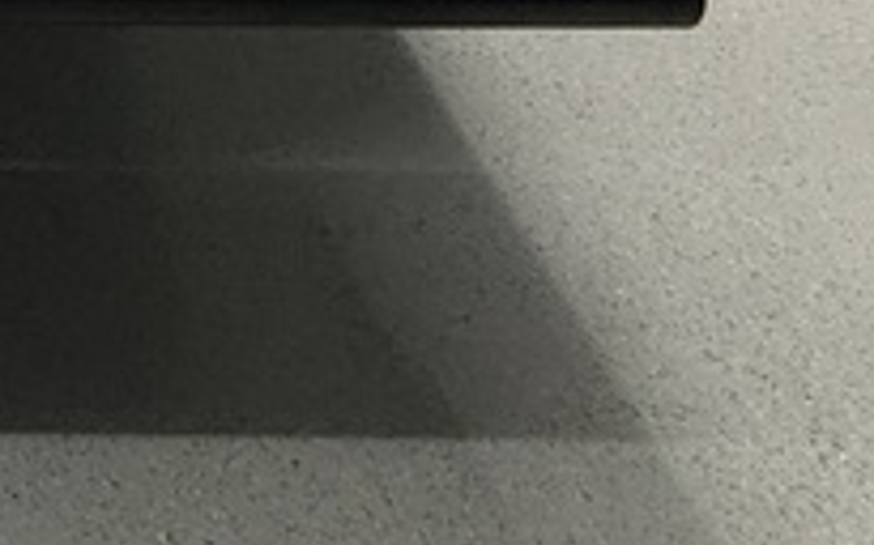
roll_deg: -1.0
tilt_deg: -17.3
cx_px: -665
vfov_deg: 11.3
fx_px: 1762
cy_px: -1056
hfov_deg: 20.5
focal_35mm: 74
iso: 320
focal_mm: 2.22
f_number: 2.2
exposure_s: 1/100
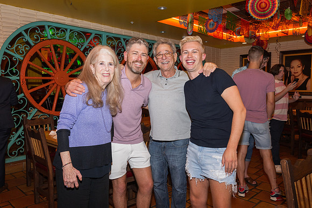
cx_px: 156
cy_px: 104
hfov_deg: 64.8
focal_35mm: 28
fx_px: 246
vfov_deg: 45.9
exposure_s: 1/100
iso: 800
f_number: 5.6
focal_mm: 28
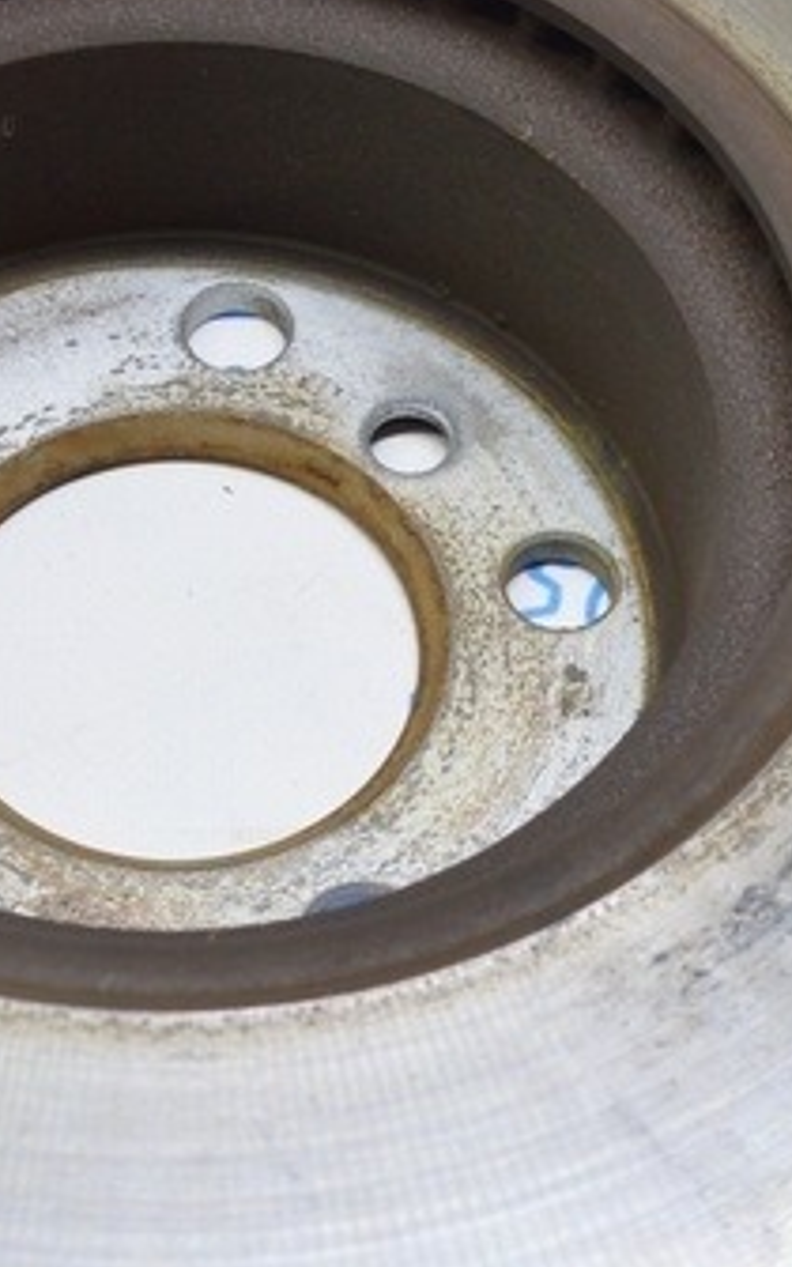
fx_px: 3212
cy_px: 745
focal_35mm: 93
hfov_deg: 13.9
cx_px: 87
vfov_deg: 22.3
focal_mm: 20
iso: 400
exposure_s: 1/50
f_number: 3.8
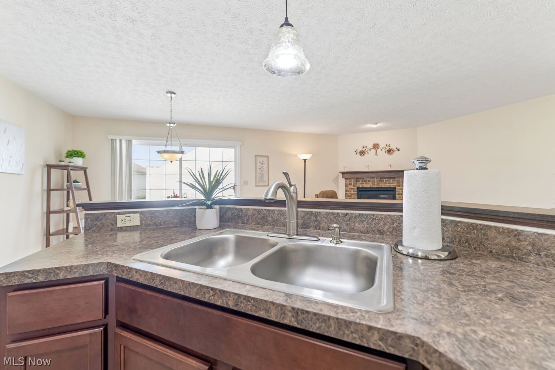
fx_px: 216
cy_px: 185
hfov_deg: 104.3
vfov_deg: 81.2
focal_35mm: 14
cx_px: 278
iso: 160
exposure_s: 1/30
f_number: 4.5
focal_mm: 14
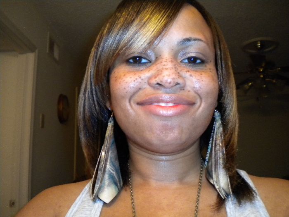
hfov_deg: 52.6
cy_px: 108
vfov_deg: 40.7
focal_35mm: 35
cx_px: 144
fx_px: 292
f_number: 3.1
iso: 400
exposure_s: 1/30
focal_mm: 6.3
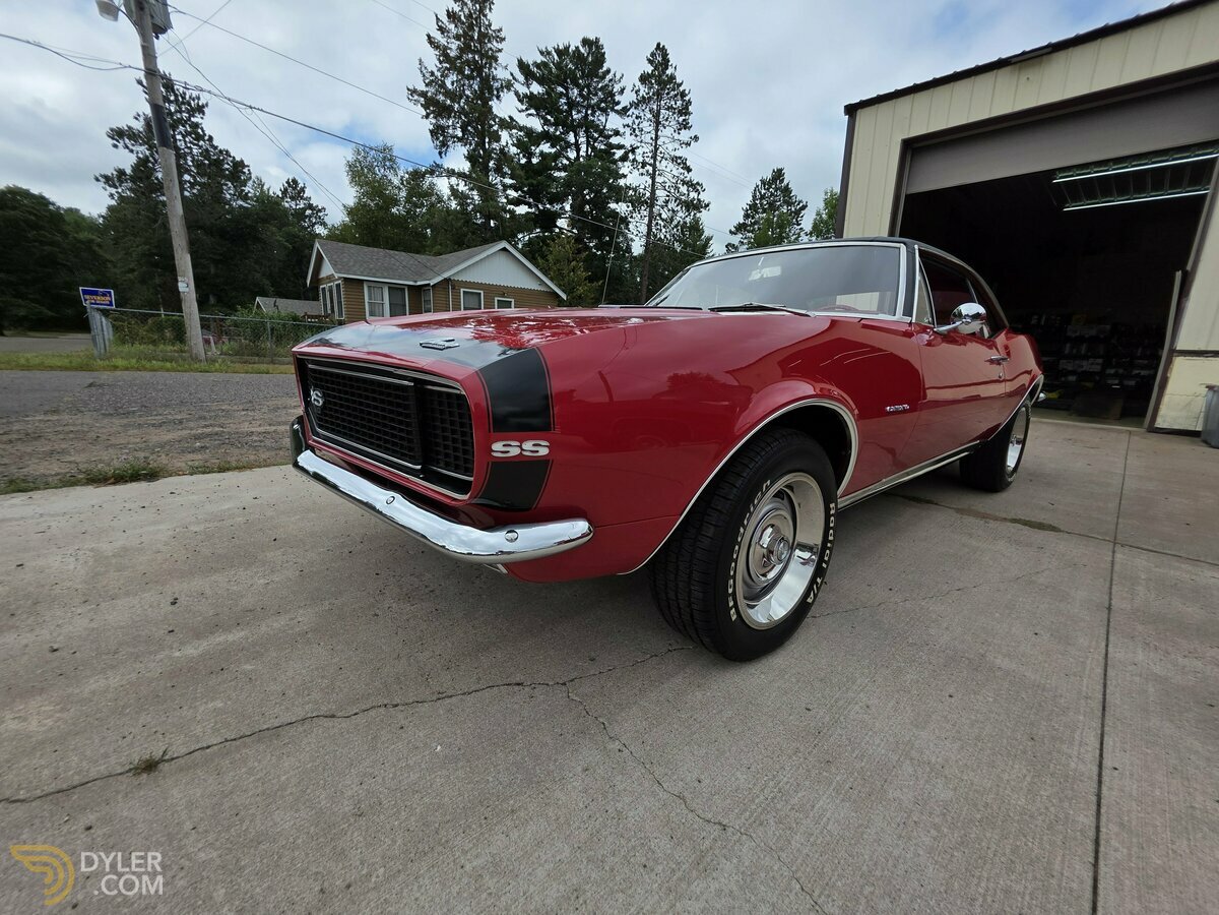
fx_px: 458
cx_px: 610
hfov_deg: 106.2
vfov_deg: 89.9
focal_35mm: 13
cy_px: 458
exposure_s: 1/1925
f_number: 1.9
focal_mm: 2.2
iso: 40
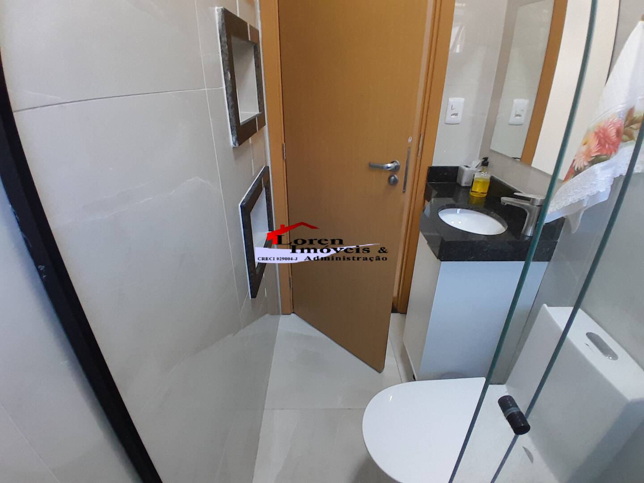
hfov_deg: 91.0
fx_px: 316
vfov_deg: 74.7
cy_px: 242
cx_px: 322
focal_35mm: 17
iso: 160
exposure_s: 1/30
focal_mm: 1.46
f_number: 2.2
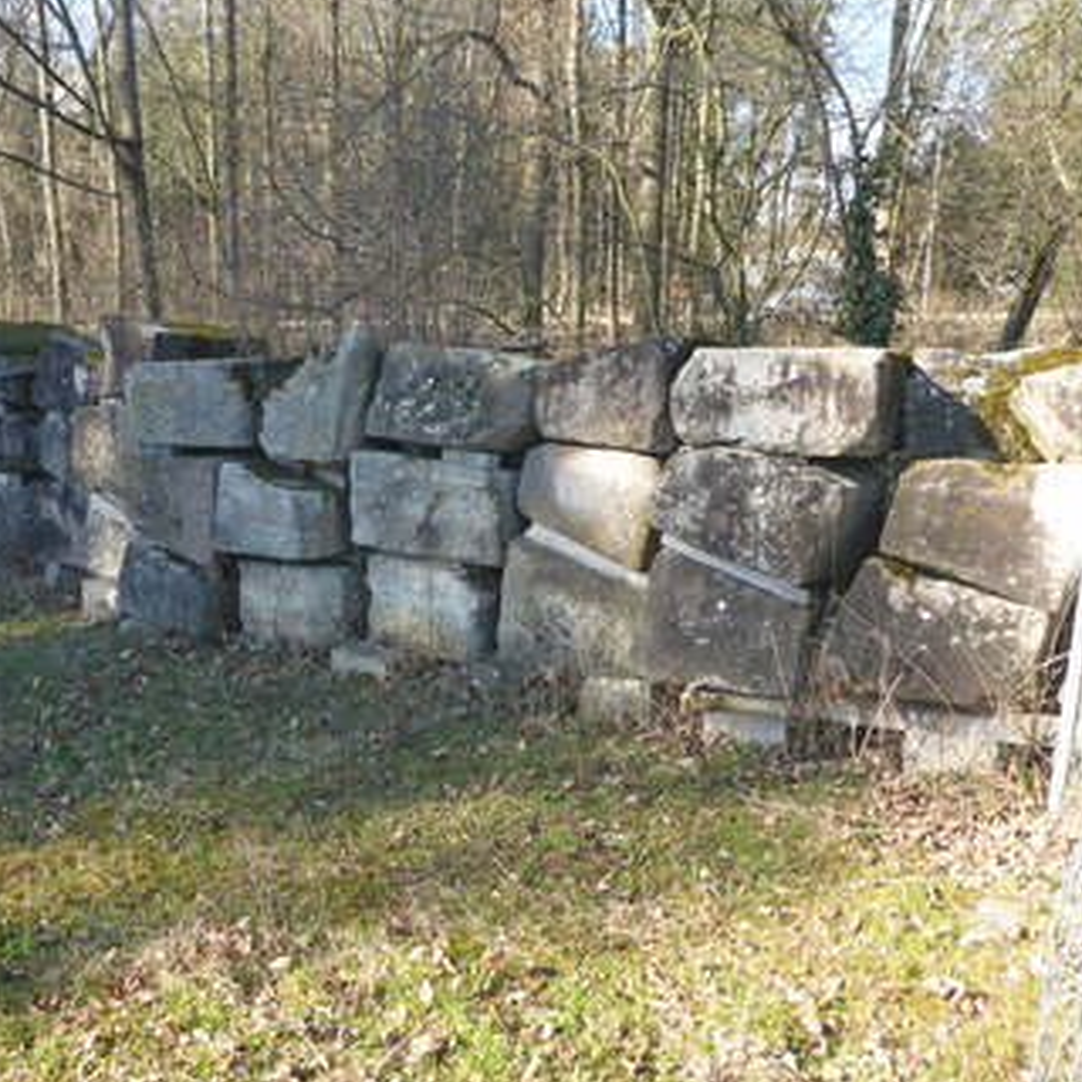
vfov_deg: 48.4
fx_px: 1202
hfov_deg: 48.3
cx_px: 453
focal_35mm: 34
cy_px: 531
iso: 100
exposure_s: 1/200
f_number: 3.3
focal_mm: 4.9
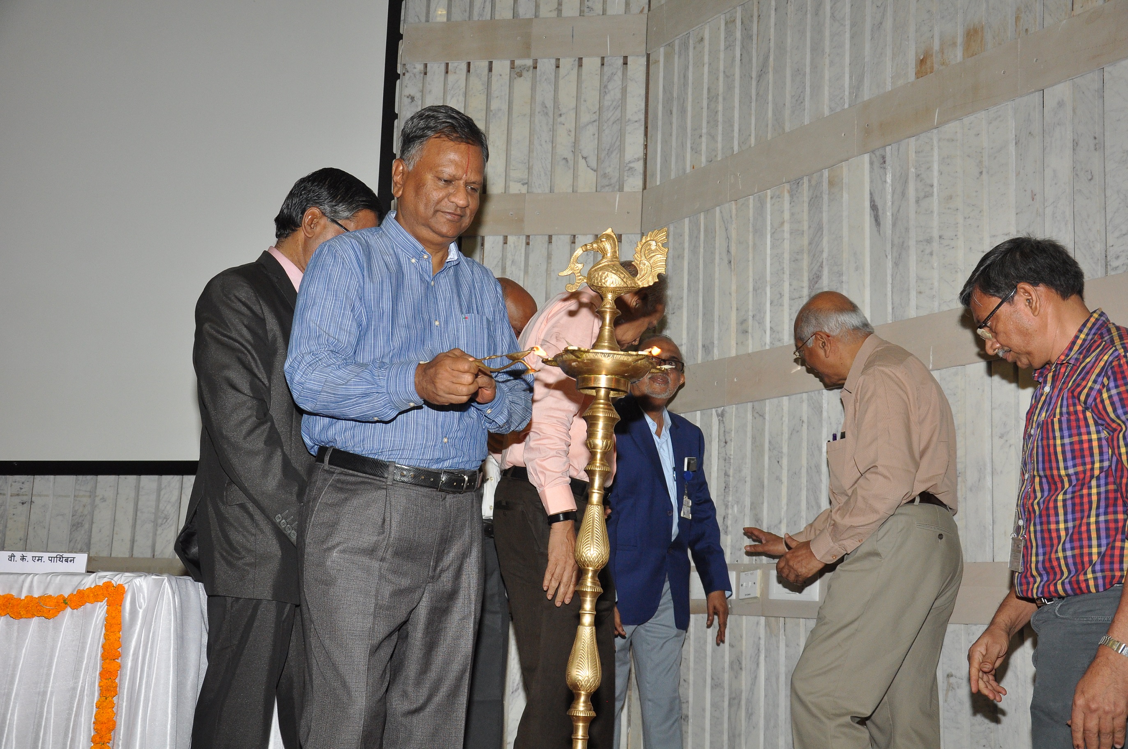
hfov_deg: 43.6
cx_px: 564
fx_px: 1408
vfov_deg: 29.8
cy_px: 374
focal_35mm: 45
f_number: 6.3
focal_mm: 30
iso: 1000
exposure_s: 1/125
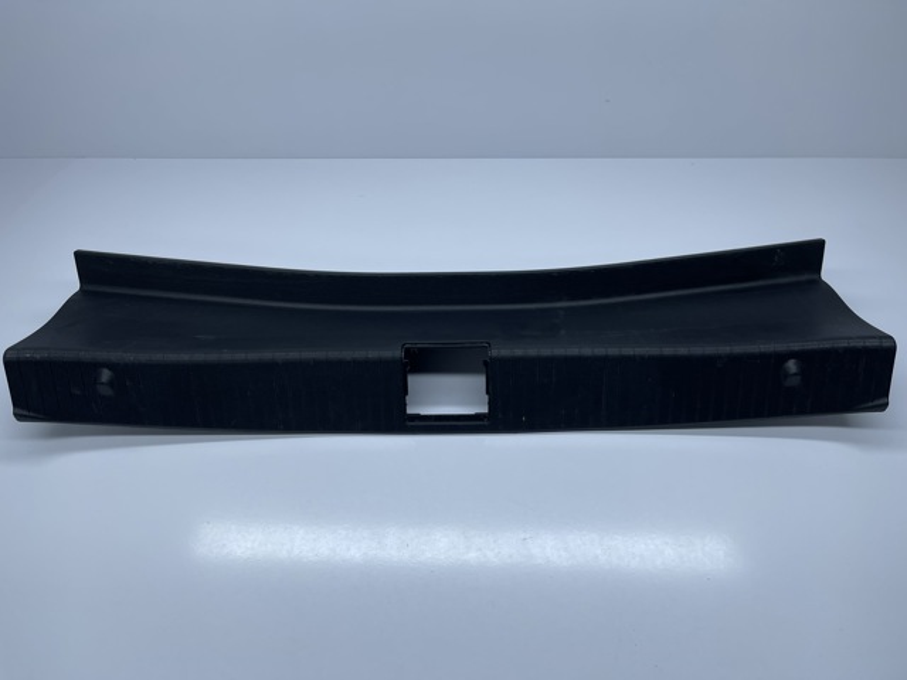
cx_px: 454
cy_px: 340
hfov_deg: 69.4
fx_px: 655
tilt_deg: -48.3
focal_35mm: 25
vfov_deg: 54.9
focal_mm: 5.1
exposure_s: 1/1597
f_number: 1.6
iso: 32
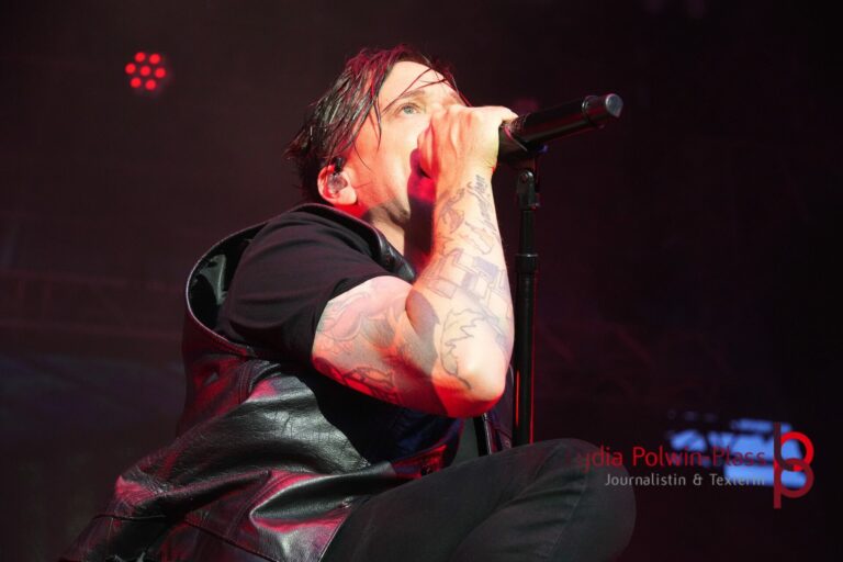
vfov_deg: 13.8
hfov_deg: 20.6
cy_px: 281
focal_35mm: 99
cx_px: 422
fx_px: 2318
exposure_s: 1/160
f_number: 5
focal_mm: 66
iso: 5000
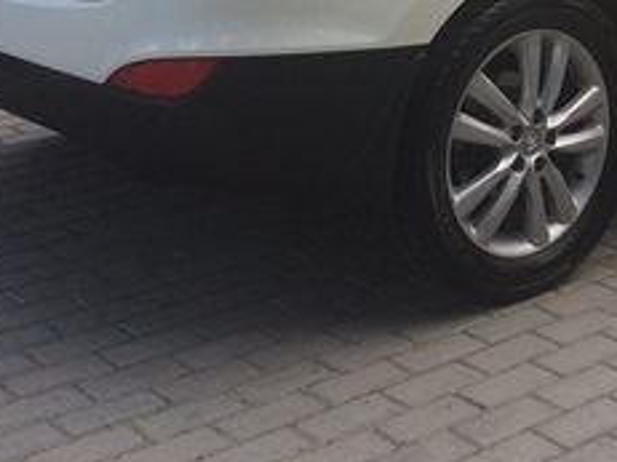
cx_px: 521
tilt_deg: -7.9
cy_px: -87
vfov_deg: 17.0
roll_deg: -1.9
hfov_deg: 23.1
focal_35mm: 83
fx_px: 1479
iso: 32
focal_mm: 4.15
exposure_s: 1/261
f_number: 2.2
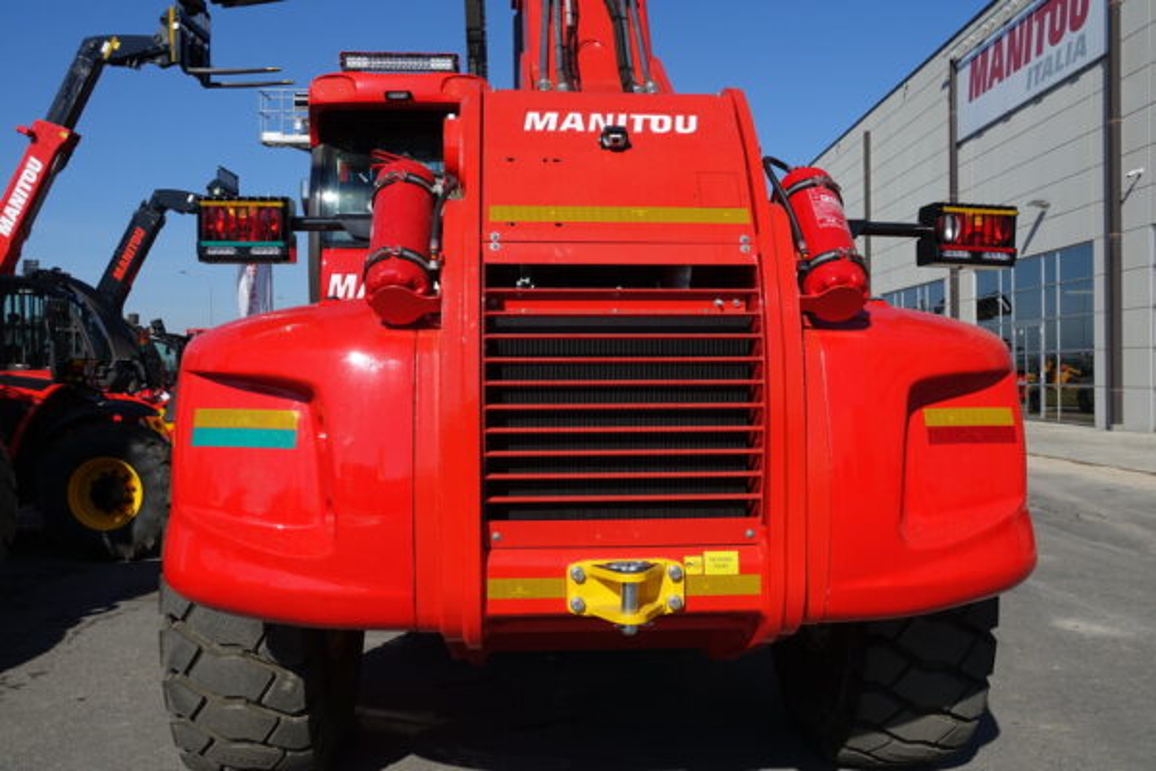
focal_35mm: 32
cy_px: 386
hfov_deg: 58.7
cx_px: 578
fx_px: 1027
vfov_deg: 41.1
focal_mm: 11.77
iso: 100
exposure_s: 1/1000
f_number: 4.5
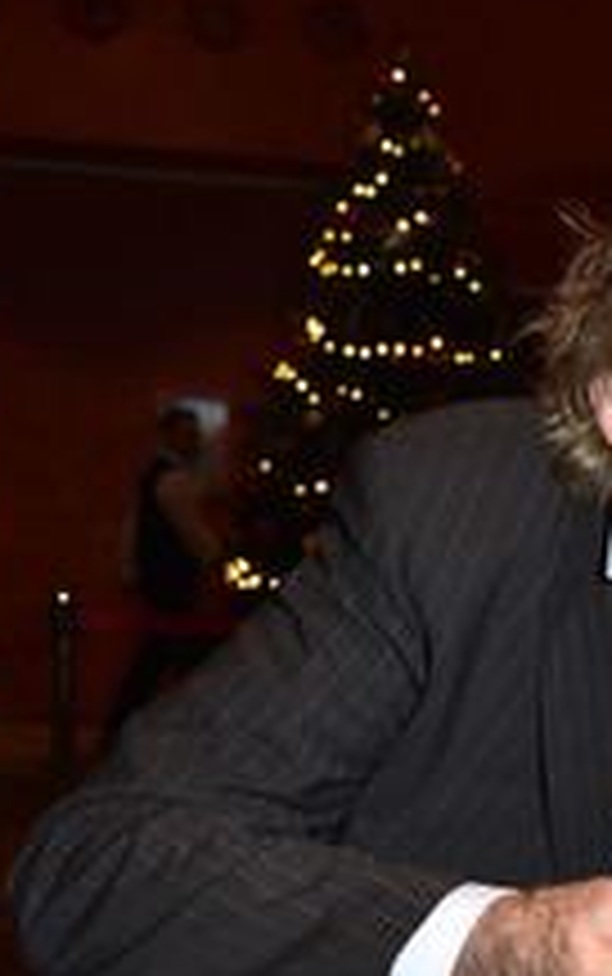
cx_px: 740
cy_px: 657
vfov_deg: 27.6
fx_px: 1971
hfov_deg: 16.9
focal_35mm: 74
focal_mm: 35
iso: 800
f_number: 5.6
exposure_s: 1/50
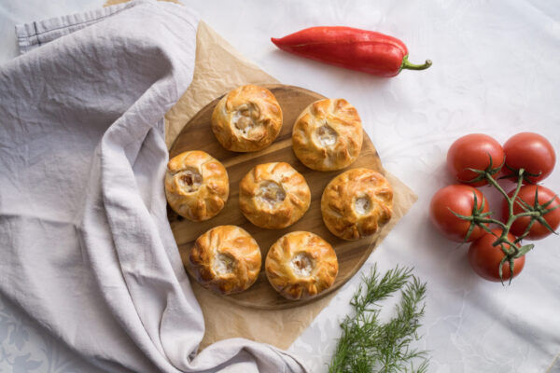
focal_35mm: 30
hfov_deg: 61.9
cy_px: 186
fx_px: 467
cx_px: 280
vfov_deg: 43.6
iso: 4000
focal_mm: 30
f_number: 3.2
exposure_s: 1/1000
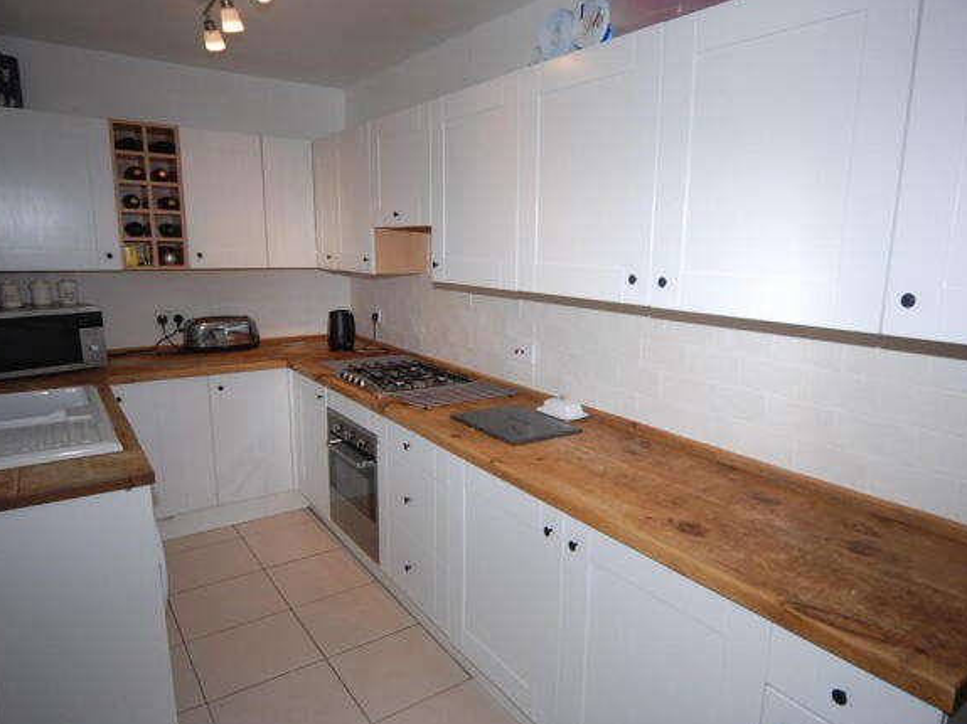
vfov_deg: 58.8
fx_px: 642
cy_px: 363
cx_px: 528
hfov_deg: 73.8
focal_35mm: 23
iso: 200
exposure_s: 1/60
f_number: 4.8
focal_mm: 14
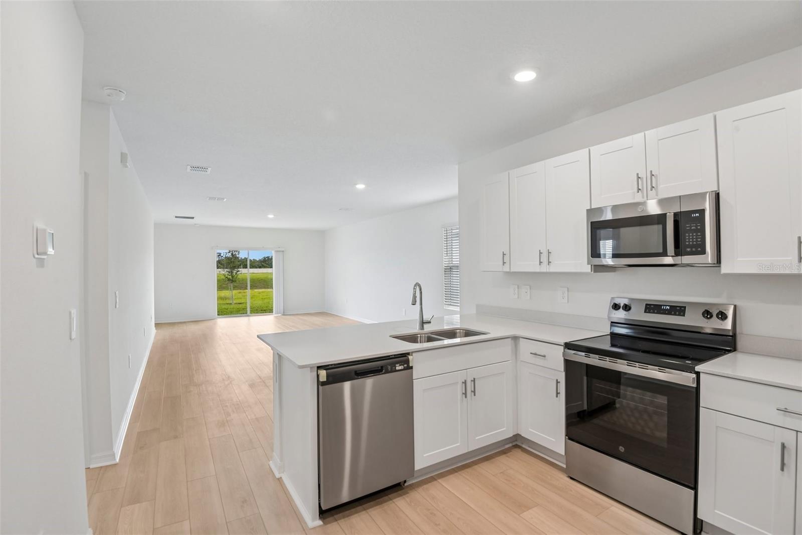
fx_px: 356
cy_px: 268
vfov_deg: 73.7
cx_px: 401
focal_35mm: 16
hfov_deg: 96.7
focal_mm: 16
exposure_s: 1/40
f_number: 8
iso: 400
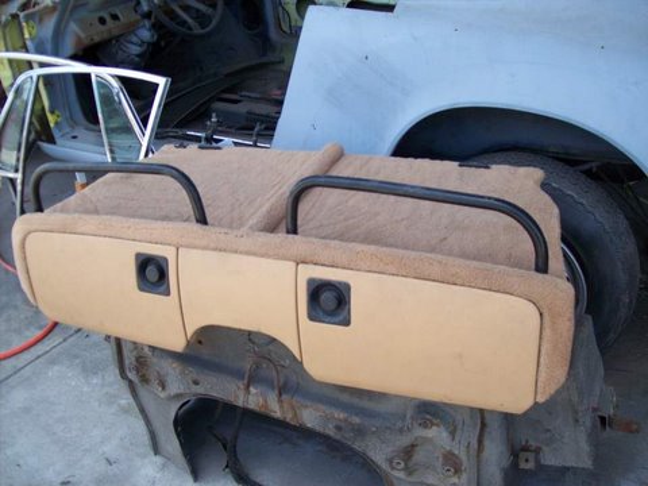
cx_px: 324
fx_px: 674
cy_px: 243
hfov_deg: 51.4
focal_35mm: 36
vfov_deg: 39.7
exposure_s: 1/193
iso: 80
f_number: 2.7
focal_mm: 6
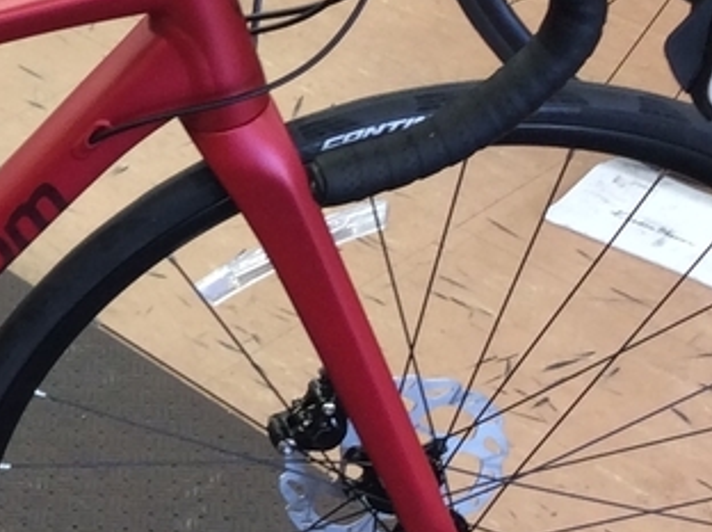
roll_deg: +5.1
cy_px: 151
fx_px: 2526
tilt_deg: -34.0
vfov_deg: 12.0
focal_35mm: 123
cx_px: -251
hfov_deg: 15.2
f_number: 2.4
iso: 40
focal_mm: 3.3
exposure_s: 1/24
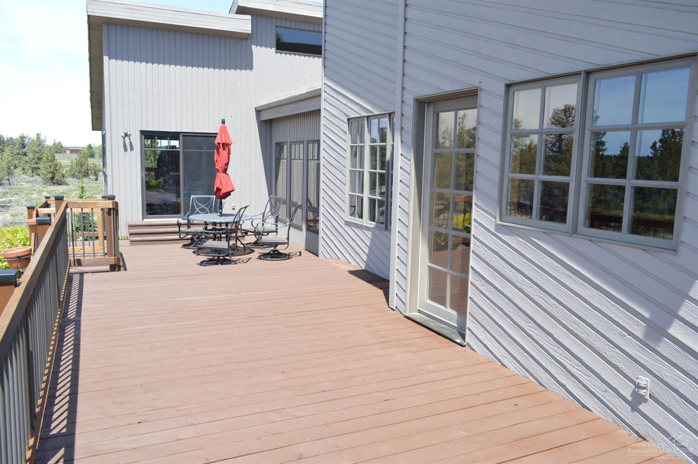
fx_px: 523
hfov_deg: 67.4
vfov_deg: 47.8
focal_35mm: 27
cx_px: 349
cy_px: 232
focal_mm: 18
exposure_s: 1/160
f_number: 6.3
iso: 100
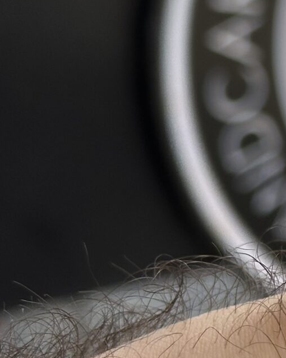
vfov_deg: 10.3
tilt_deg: -19.5
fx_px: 1990
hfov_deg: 7.7
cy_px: 118
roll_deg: -1.2
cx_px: 665
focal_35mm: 188
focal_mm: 6.86
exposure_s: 1/519
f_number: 1.78
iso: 64
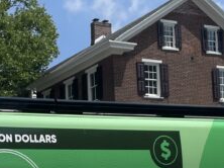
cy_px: 209
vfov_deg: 15.7
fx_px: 582
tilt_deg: +1.8
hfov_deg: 21.2
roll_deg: +3.2
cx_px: 12
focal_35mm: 90
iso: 32
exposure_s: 1/3731
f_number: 1.6
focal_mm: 4.2
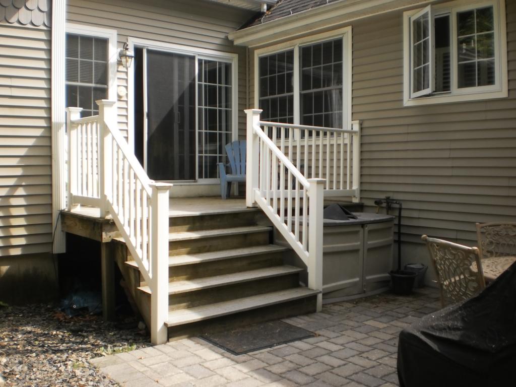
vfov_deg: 39.7
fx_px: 537
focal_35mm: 36
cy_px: 194
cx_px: 258
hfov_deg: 51.4
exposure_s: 1/320
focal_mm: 6.3
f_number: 3.1
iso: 100
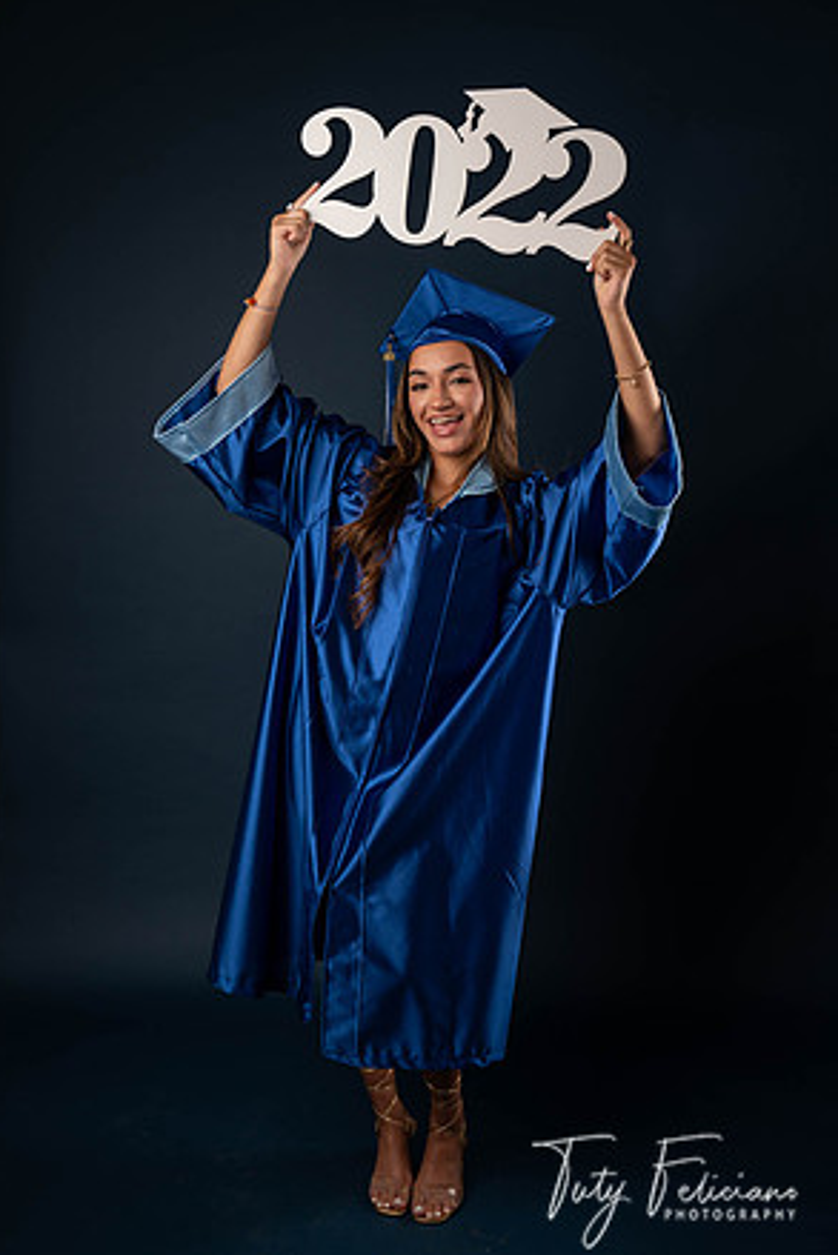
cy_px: 638
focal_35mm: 41
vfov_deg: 47.4
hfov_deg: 32.7
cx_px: 412
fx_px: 1430
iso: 200
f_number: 5.6
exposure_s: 1/100
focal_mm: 40
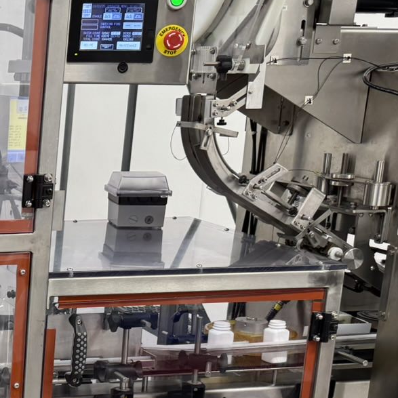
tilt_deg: -14.6
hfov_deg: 20.5
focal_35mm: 74
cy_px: 299
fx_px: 963
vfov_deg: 23.1
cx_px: -174
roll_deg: -0.4
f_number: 1.78
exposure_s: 1/120
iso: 125
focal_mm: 6.76
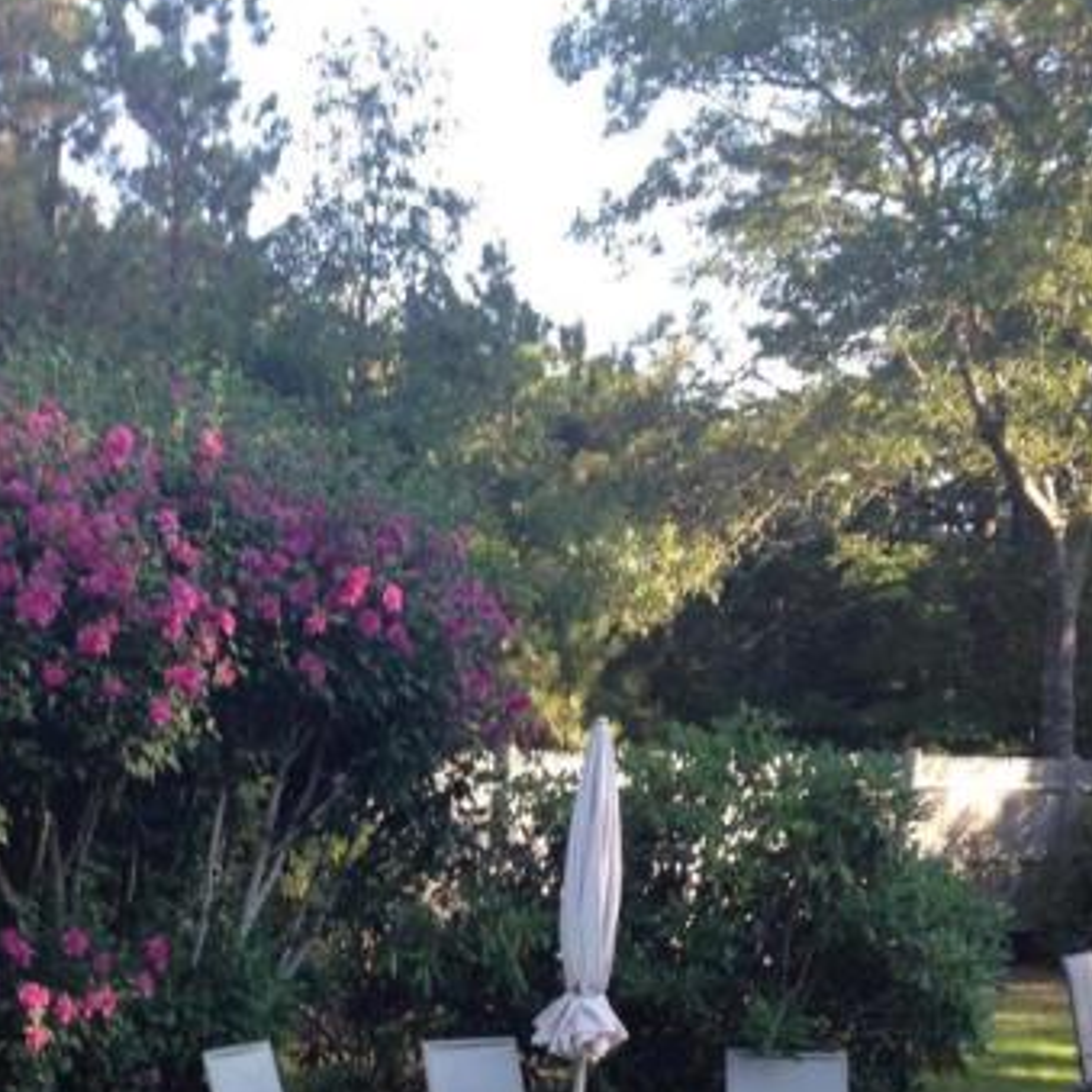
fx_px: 2498
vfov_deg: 24.0
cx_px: 222
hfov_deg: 24.3
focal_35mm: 70
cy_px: 979
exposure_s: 1/147
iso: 50
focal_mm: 4.28
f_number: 2.4
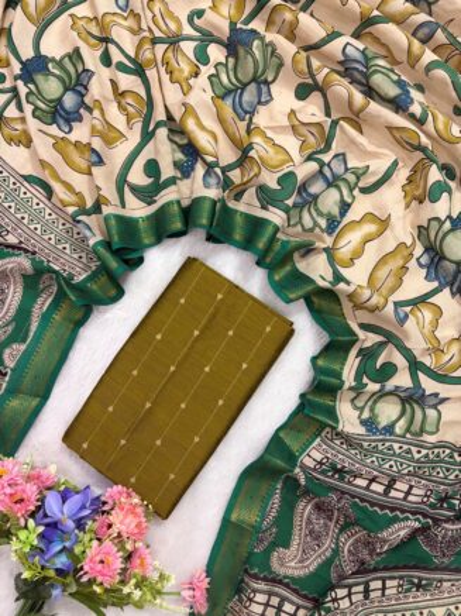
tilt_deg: -85.6
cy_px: 308
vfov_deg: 67.3
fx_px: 462
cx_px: 230
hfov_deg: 53.0
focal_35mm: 26
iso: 160
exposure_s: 1/50
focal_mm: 5.96
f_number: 1.6
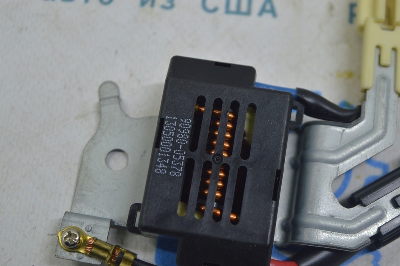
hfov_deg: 29.3
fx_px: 766
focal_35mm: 69
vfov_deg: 19.7
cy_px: 133
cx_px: 200
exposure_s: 1/40
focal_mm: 46
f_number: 5
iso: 400
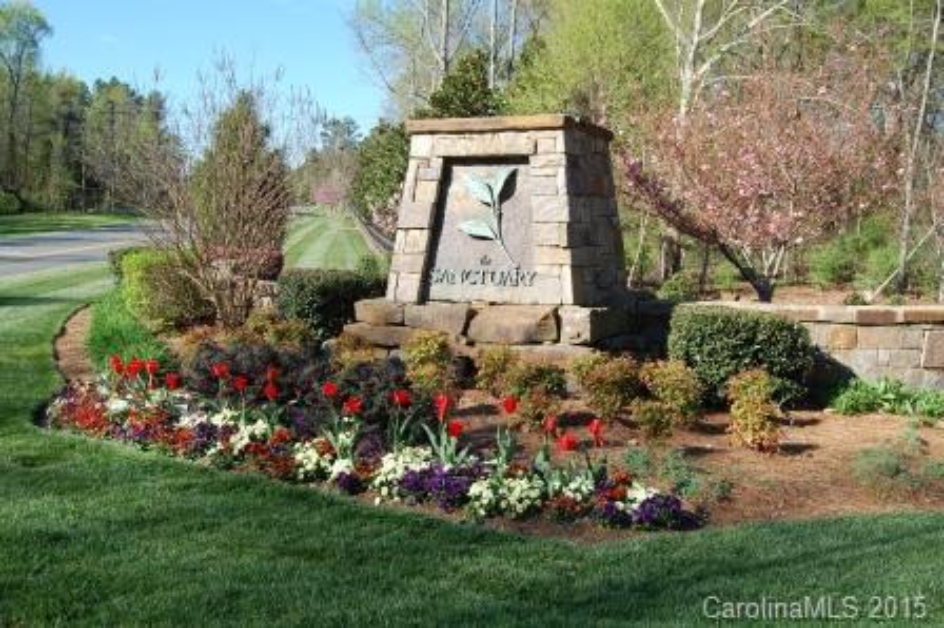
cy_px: 314
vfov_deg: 36.8
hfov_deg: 53.2
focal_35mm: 36
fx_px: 943
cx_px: 472
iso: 200
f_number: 8
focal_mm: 24
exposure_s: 1/250
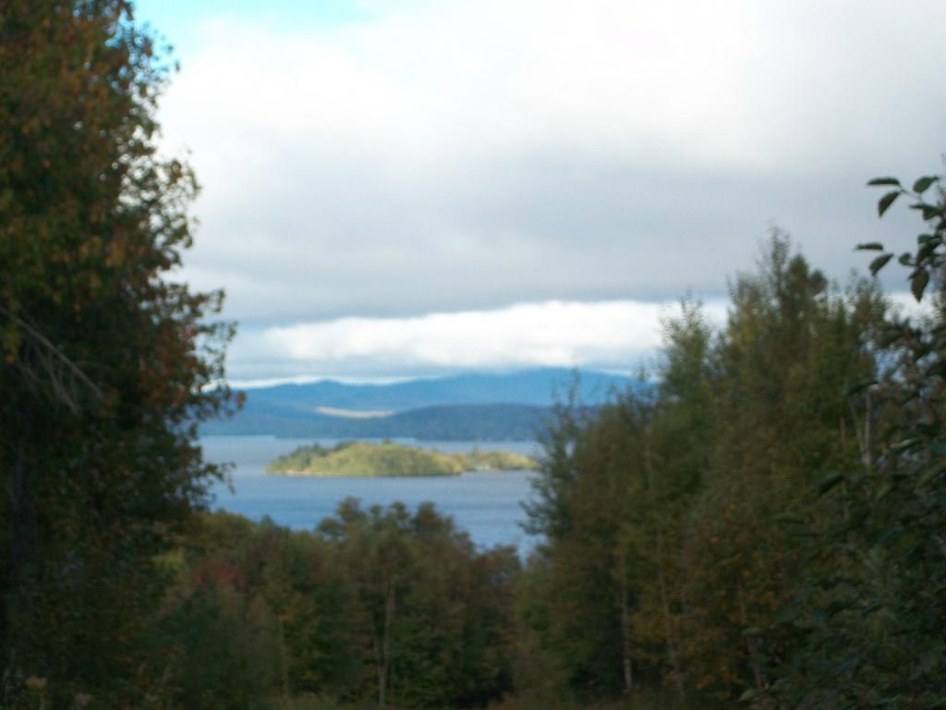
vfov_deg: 14.5
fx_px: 2787
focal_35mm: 102
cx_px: 473
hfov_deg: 19.3
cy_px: 355
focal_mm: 17.1
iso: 80
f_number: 5.1
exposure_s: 1/250
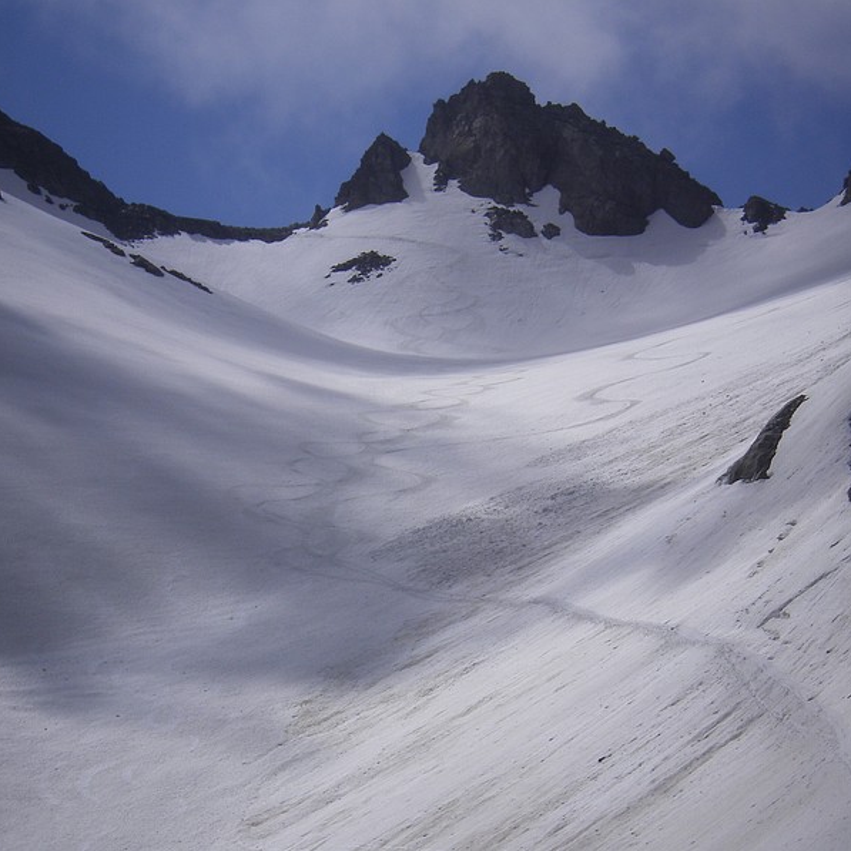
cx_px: 426
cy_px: 426
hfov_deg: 12.9
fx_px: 3755
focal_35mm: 135
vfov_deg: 12.9
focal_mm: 18.9
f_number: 8.5
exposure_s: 1/500
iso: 64
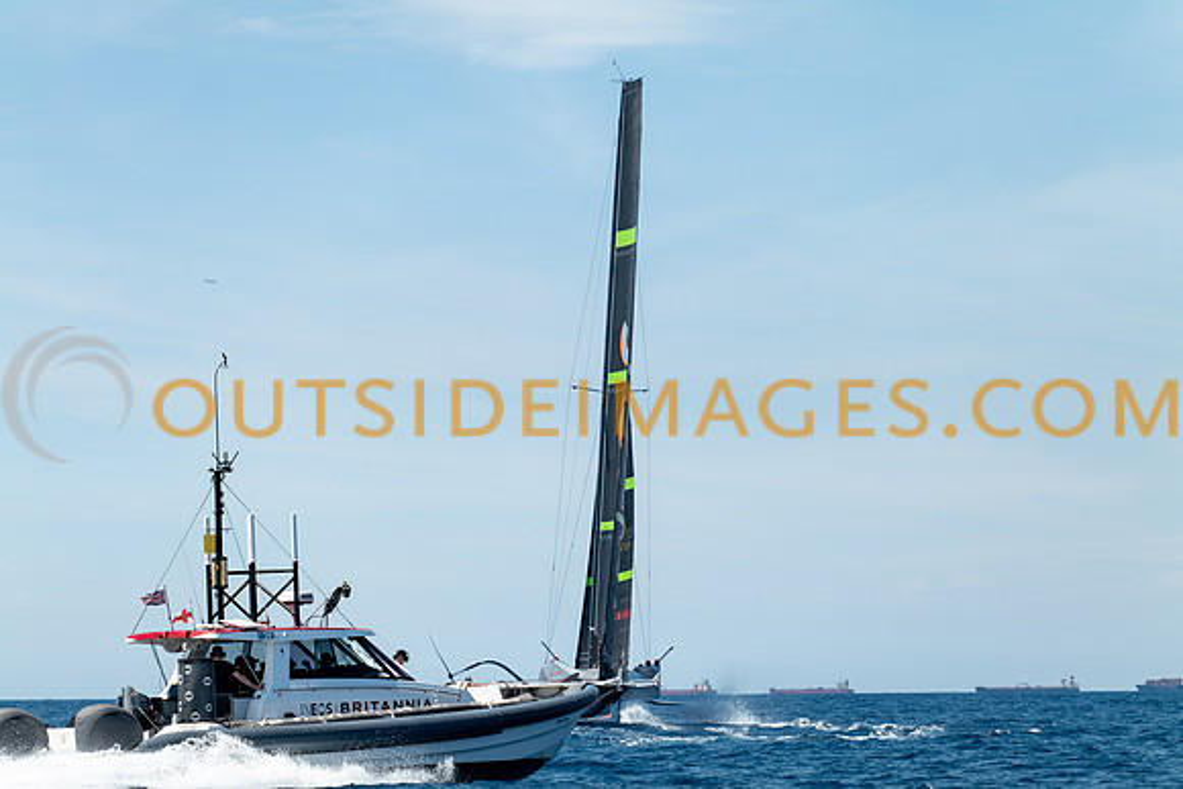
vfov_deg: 9.3
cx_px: 592
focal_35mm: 148
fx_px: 4849
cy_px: 394
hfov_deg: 13.9
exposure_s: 1/3200
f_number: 2.8
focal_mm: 145
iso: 100
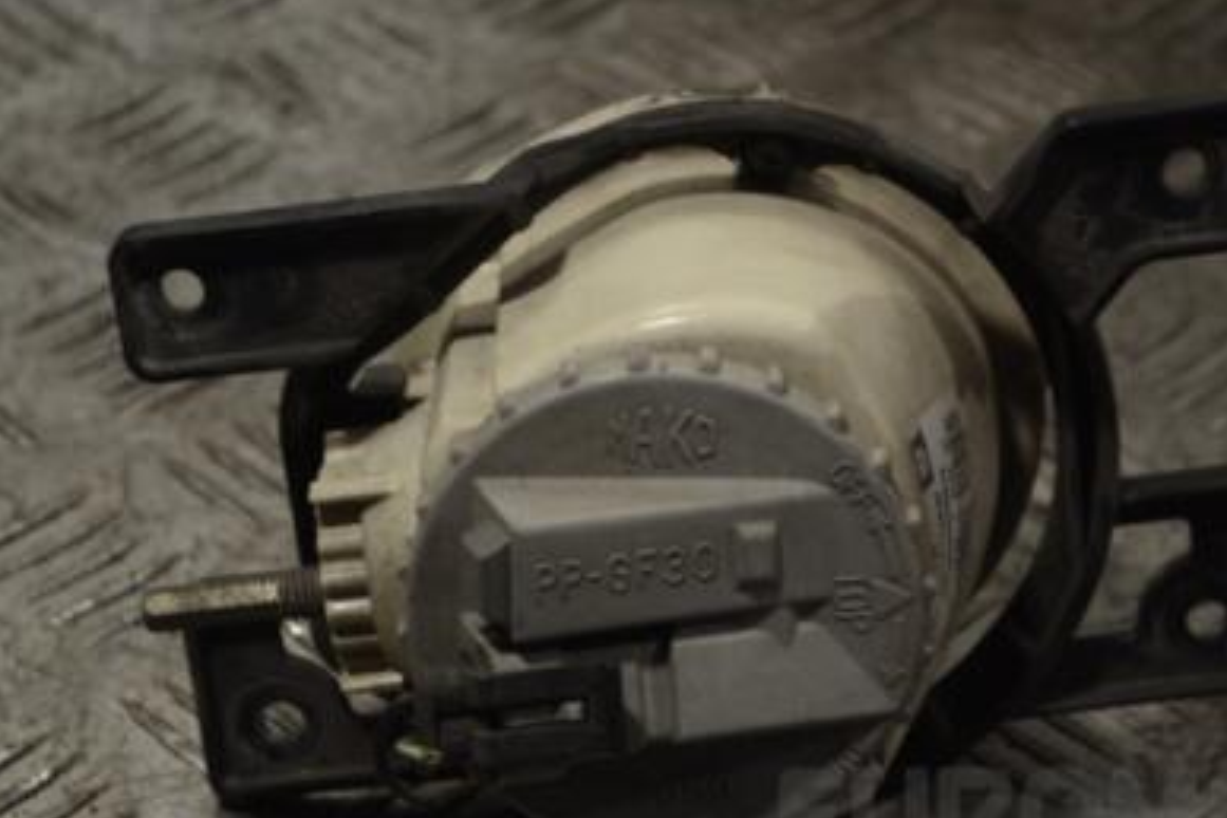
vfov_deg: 11.3
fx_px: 4124
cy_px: 393
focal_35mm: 121
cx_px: 720
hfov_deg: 16.9
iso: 100
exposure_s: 1/30
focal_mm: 52
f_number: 5.6
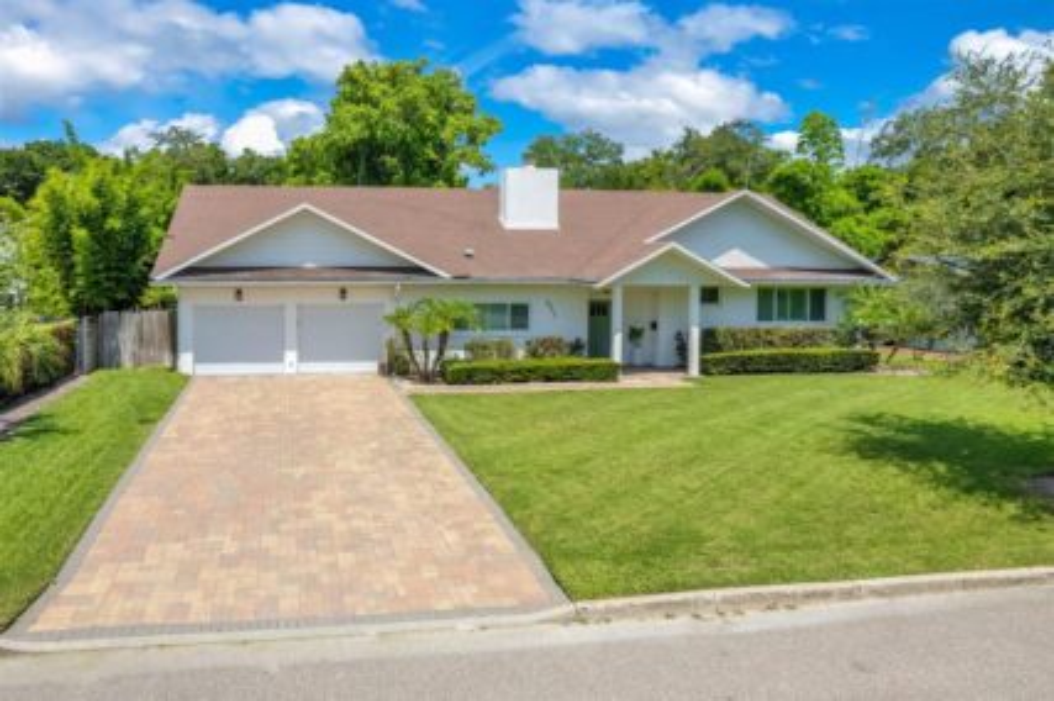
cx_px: 527
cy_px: 350
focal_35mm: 22
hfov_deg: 78.6
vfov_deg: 57.1
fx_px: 644
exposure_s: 1/2000
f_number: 2.8
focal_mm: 8.38
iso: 100
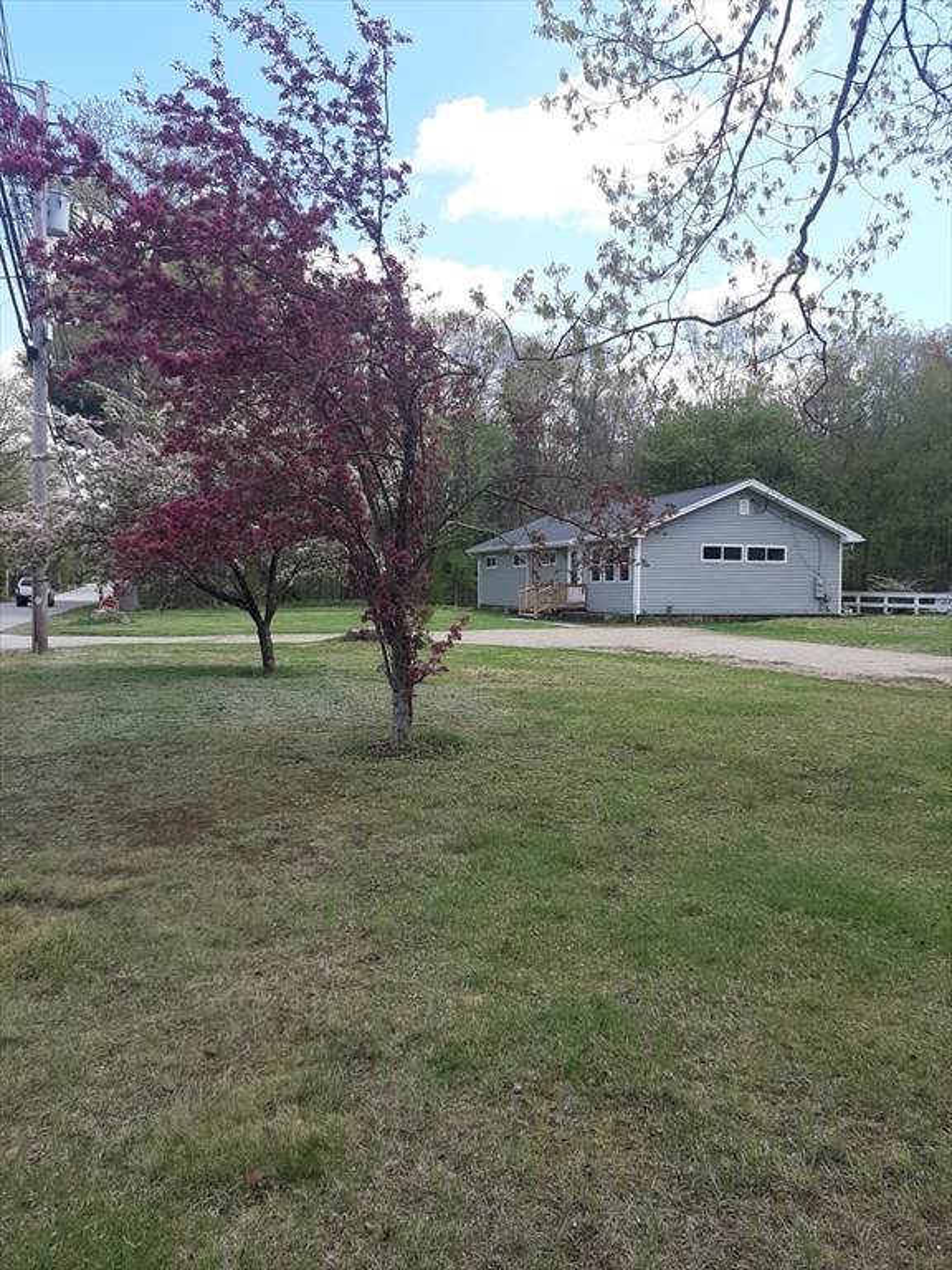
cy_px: 635
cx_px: 476
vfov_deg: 67.3
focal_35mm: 26
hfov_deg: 53.1
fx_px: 953
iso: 40
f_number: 1.7
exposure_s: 1/1172
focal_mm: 3.93
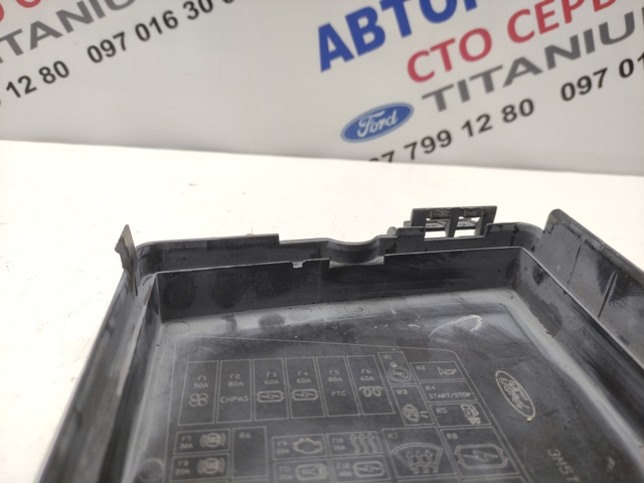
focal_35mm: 25
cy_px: 242
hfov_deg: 69.4
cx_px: 322
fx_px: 465
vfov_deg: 54.9
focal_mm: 5.43
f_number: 1.89
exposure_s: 1/50
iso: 105
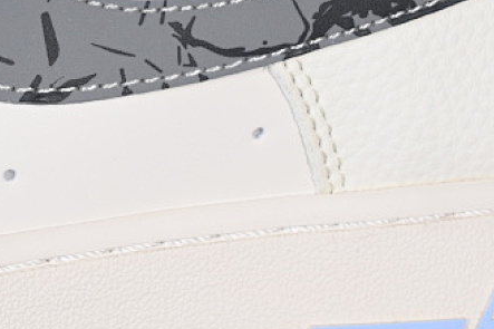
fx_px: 2510
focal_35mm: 183
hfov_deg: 11.2
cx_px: 61
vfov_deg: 7.5
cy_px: 47
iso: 160
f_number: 7.1
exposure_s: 1/100
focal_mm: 50
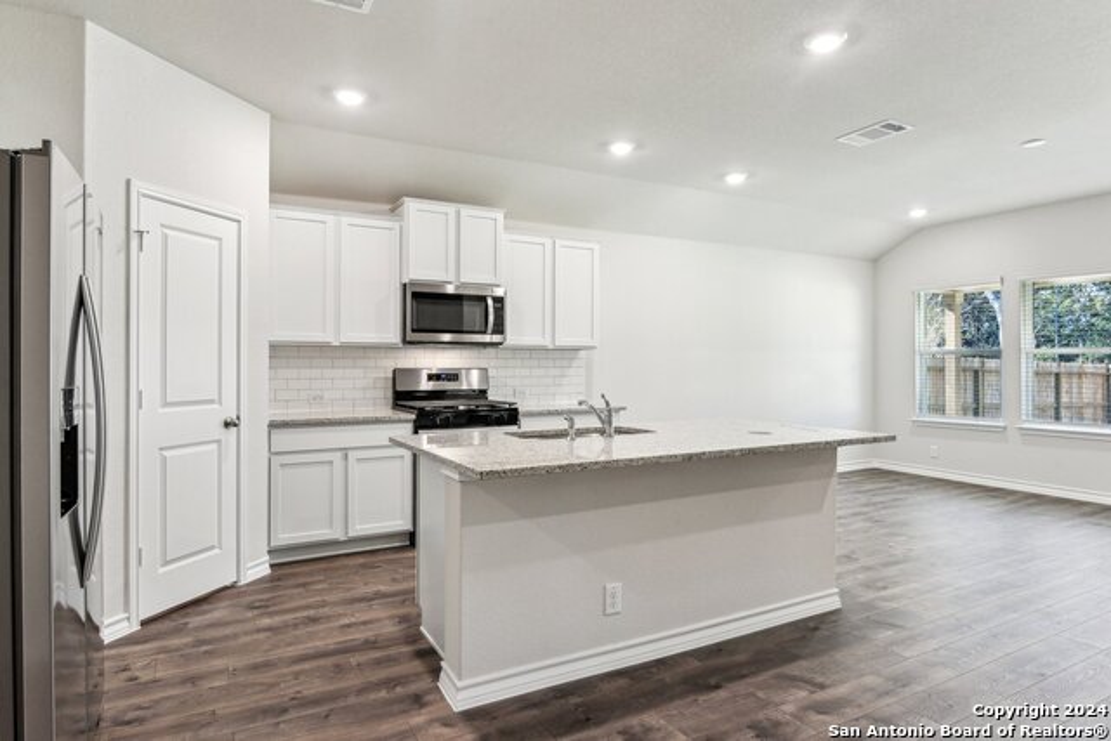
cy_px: 370
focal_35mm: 20
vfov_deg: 62.0
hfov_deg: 84.0
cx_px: 556
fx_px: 617
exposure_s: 1/20
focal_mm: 20
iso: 1100
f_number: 8
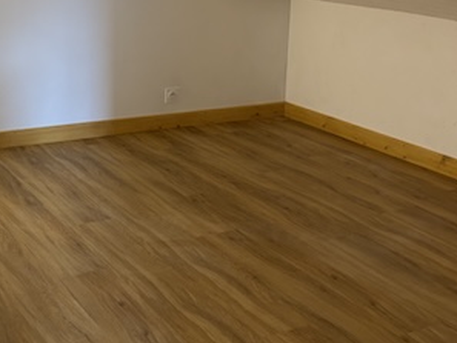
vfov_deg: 25.6
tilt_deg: -12.0
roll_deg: +0.7
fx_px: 740
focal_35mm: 56
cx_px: 49
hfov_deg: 32.7
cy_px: 60
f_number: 1.6
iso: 100
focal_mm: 5.96
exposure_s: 1/50
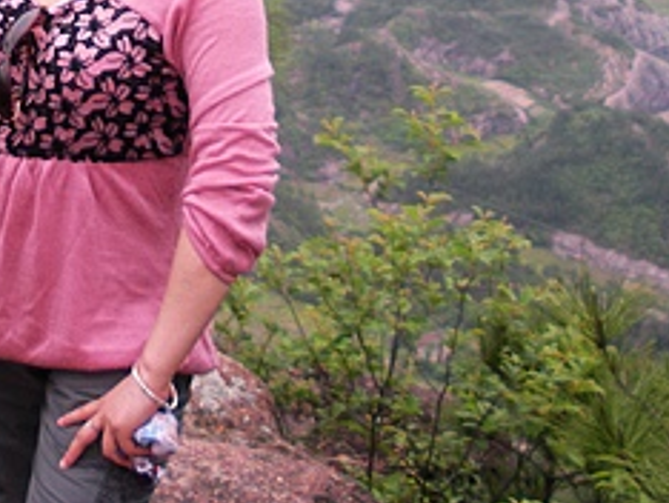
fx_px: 2128
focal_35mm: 110
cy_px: -36
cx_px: 109
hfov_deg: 17.7
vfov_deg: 13.2
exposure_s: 1/83.5
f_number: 3.5
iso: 64
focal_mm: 6.3
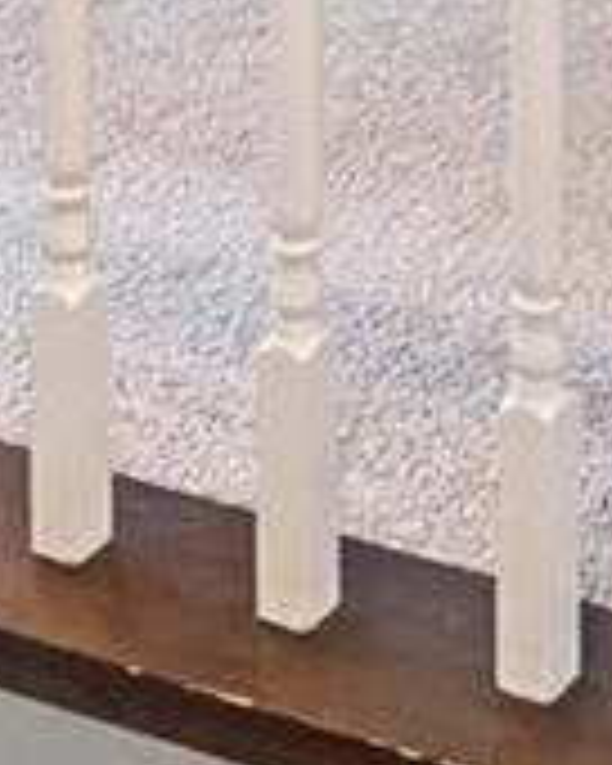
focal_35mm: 141
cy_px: -1179
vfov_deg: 11.1
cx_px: 828
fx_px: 3192
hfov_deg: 10.7
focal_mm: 8
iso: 400
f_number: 6.3
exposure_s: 1
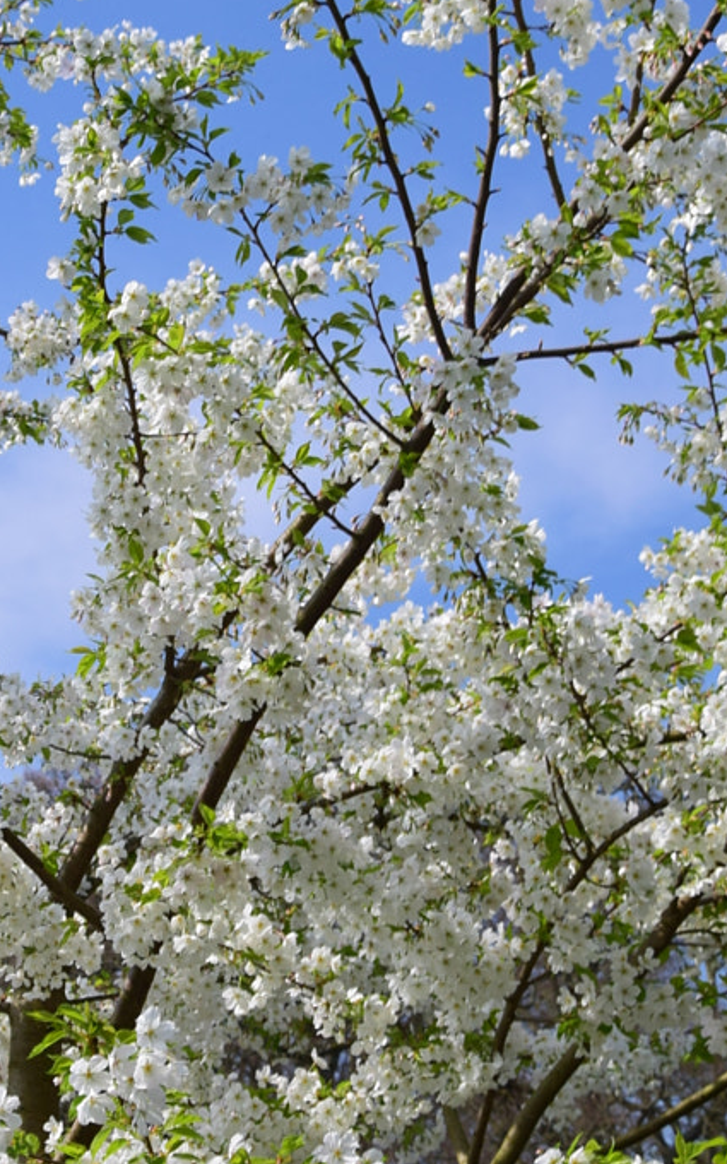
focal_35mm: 108
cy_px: 673
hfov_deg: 12.1
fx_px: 3424
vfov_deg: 19.3
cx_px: 116
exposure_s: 1/200
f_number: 7.1
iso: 200
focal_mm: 30
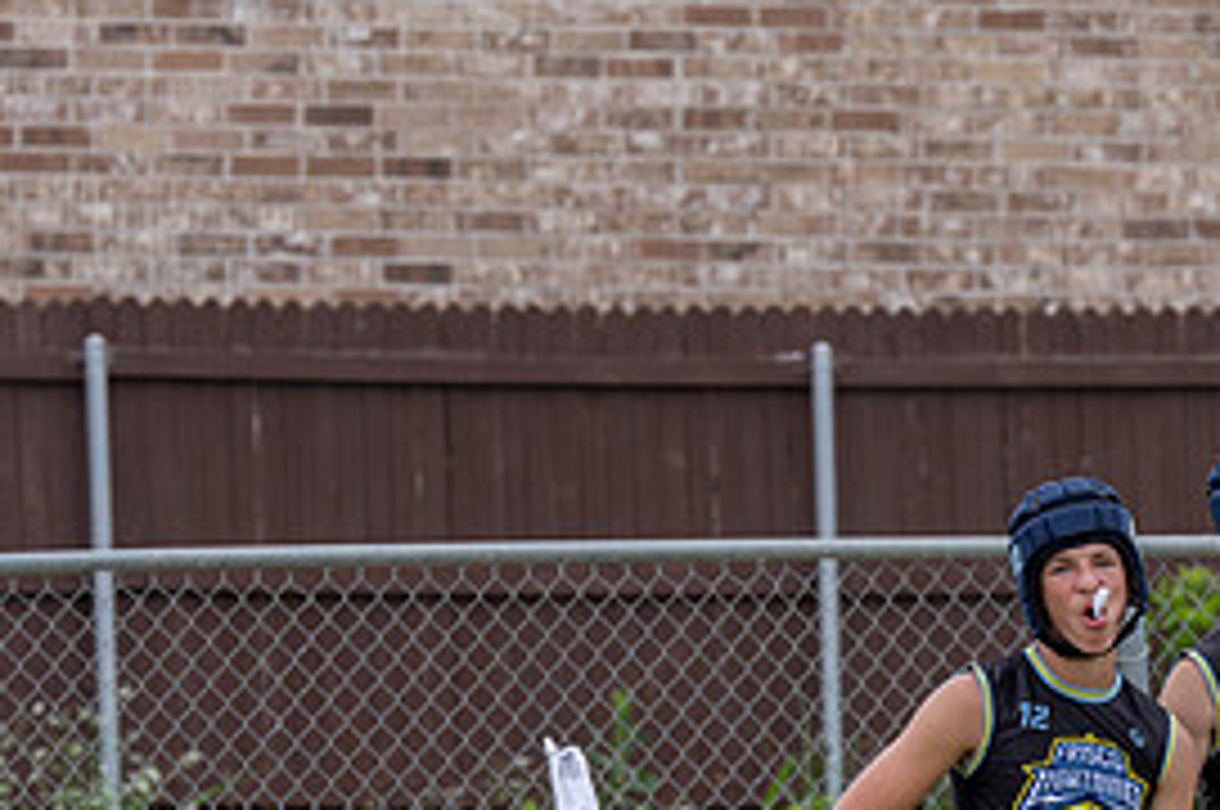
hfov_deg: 4.4
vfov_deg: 2.9
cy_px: 909
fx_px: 15773
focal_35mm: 466
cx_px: 1234
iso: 100
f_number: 6.3
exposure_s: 1/250
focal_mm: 200
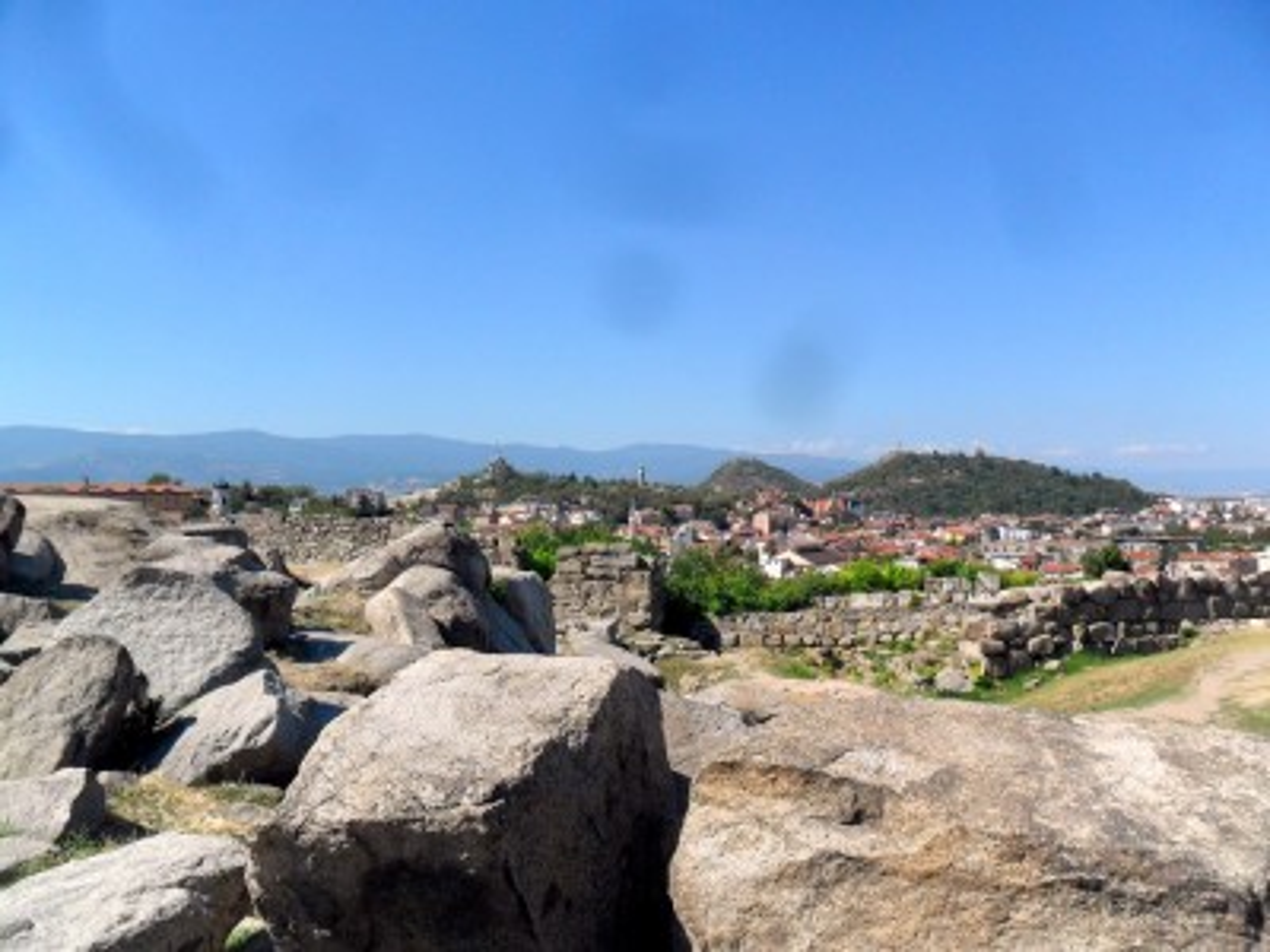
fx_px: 991
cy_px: 476
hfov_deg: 65.3
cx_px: 635
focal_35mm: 27
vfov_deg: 51.4
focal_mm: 4.9
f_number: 8.9
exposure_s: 1/250
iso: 100
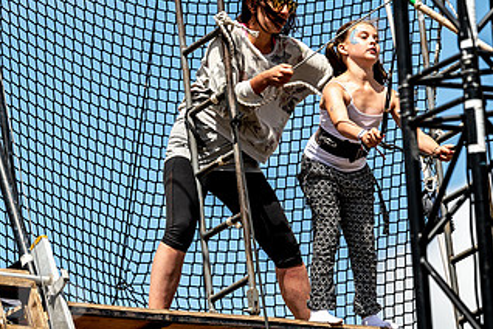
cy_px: 144
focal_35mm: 365
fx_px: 4998
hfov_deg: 5.6
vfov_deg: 3.8
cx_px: 301
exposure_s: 1/1000
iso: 100
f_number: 5.6
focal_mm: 200
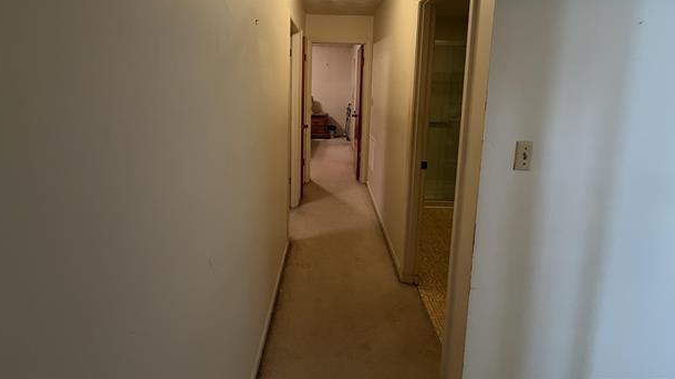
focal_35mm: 16
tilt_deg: -5.6
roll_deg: -1.3
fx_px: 286
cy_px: 115
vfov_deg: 64.6
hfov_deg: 99.4
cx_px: 330
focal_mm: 2.22
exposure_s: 1/60
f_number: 2.2
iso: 500
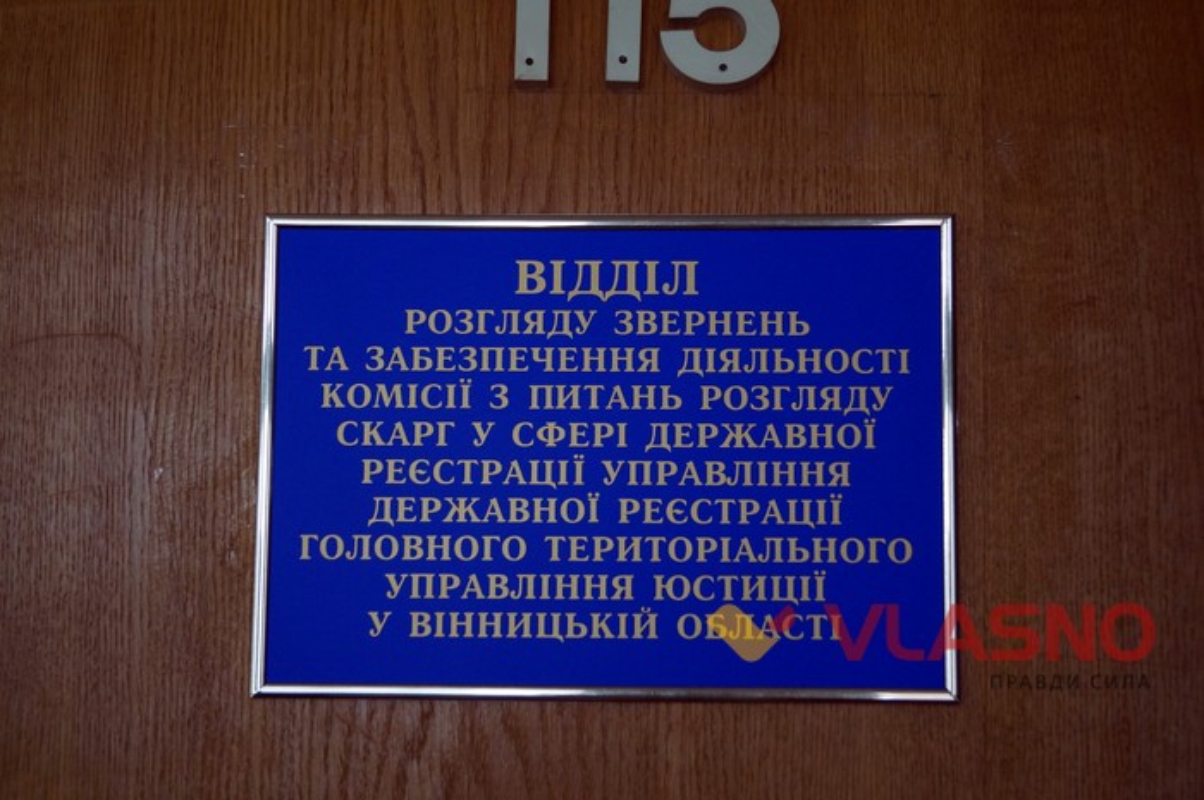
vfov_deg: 29.8
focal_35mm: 45
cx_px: 602
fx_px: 1503
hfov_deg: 43.6
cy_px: 400
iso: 1000
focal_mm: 30
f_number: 4.5
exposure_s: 1/160
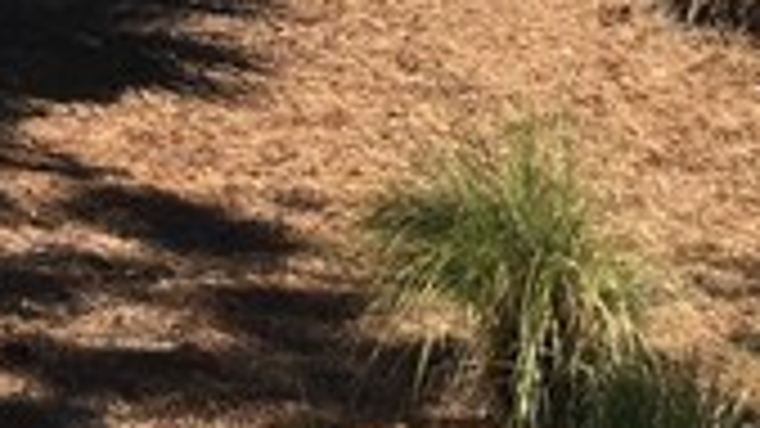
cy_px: -442
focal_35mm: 192
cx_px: 36
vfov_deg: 6.1
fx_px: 3869
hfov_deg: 11.1
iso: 25
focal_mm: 4.15
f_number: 2.2
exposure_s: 1/916
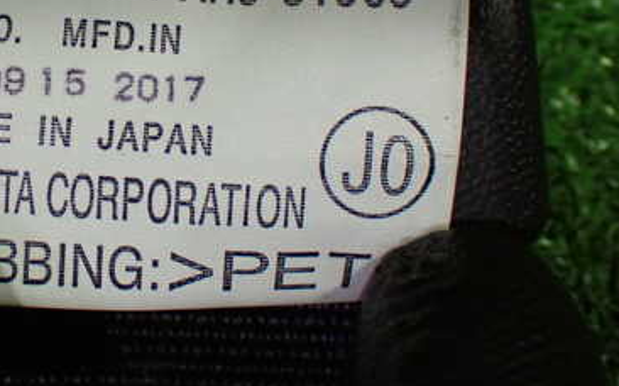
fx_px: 1466
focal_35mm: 87
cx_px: 125
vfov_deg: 14.9
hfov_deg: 23.5
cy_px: 69
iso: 800
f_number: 3.2
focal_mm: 9.01
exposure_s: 1/80
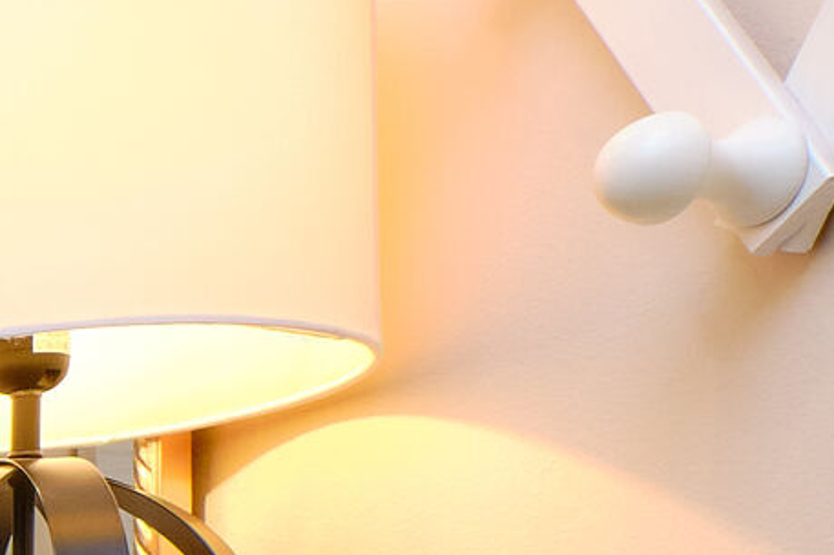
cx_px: -1199
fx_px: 2130
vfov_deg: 13.8
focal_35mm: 92
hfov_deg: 14.3
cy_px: 864
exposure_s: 1/15
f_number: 9
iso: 320
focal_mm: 10
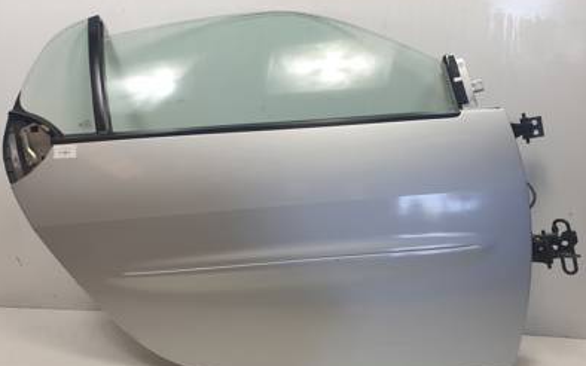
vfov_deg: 44.5
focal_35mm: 28
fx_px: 447
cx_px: 292
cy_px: 180
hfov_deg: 66.5
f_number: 2.4
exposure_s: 1/100
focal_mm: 4.3
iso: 50
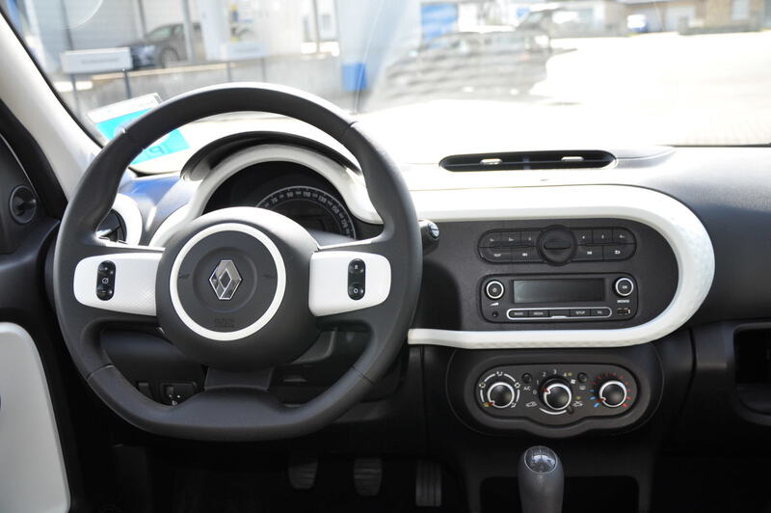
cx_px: 386
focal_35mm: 38
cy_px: 256
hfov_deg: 51.3
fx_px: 802
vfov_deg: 35.4
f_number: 4
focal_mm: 25
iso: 250
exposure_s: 1/200
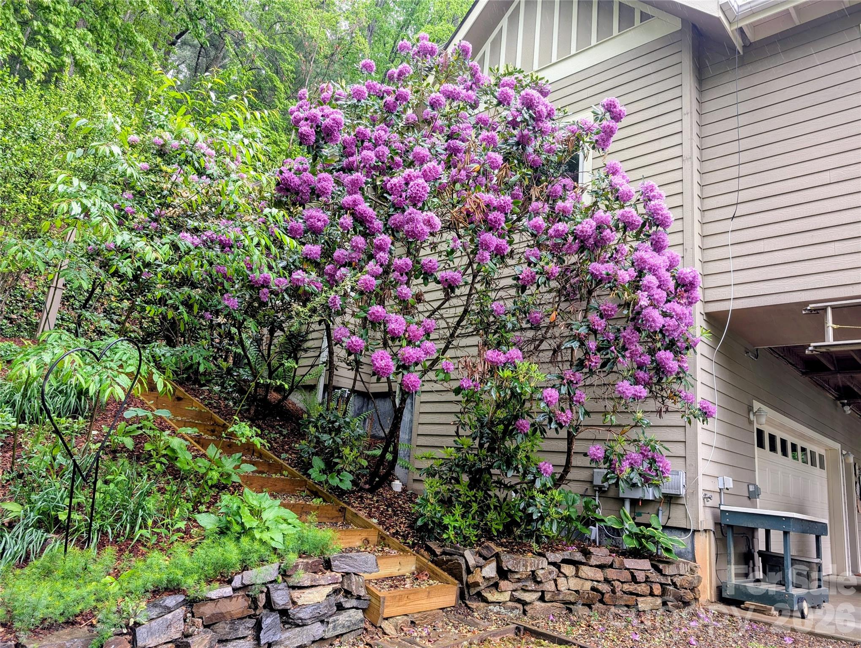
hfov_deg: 71.5
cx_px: 430
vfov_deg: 56.9
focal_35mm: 24
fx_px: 598
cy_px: 324
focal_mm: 6.9
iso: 17
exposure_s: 1/68.3
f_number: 1.68
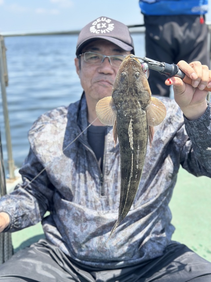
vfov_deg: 39.7
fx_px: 390
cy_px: 141
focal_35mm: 48
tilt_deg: -15.2
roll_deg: +1.4
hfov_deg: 30.3
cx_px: 106
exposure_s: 1/1639
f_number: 1.78
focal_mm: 6.86
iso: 80
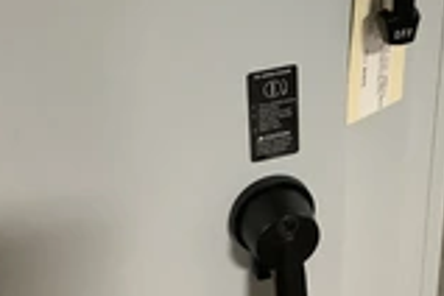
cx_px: 293
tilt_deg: -26.9
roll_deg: -1.9
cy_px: 22
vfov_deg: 16.6
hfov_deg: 24.9
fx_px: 999
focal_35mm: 81
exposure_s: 1/30
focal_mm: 3.3
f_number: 2.4
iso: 800
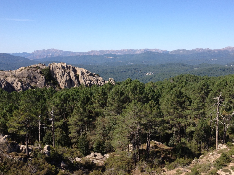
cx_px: 132
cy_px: 75
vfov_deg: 35.1
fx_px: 277
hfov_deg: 45.7
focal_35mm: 41
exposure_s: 1/1200
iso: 64
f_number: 2.4
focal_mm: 4.28
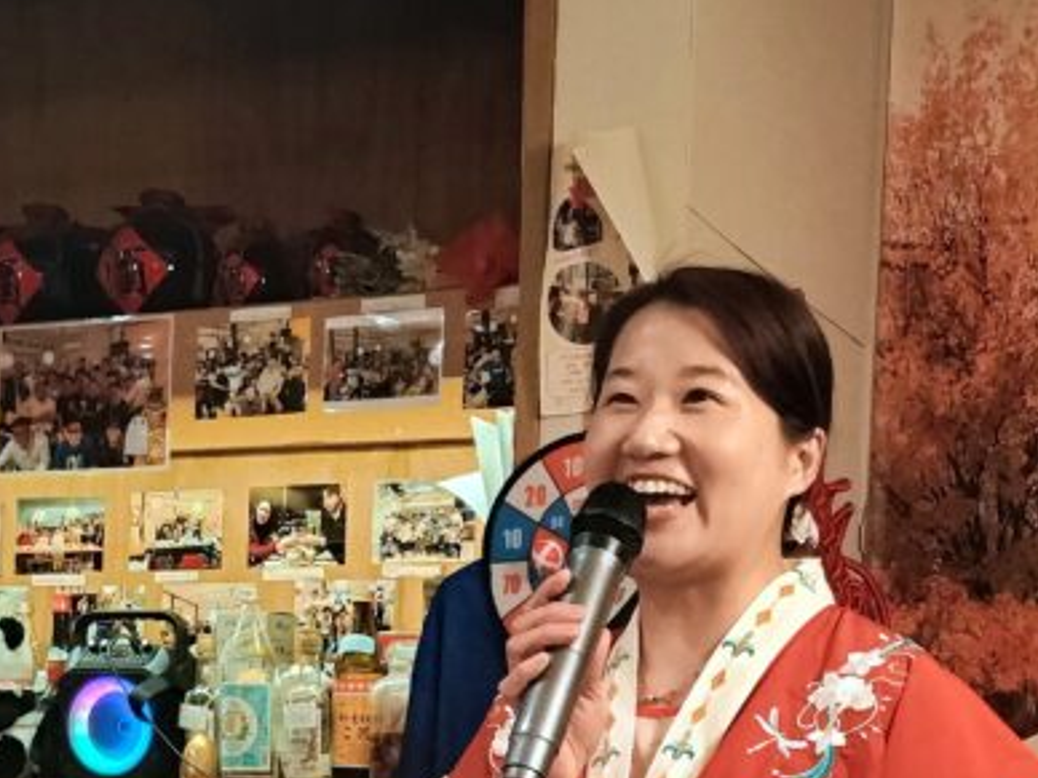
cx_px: 570
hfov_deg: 29.4
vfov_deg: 21.4
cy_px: 807
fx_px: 1979
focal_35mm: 66
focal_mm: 4.71
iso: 1250
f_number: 1.7
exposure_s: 1/25
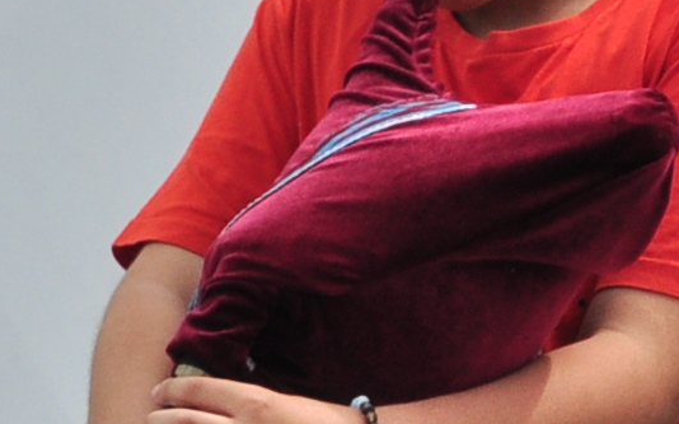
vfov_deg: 3.2
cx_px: 11
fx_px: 7490
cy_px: 491
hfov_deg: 5.2
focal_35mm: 405
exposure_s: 1/640
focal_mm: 44
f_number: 13
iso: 400
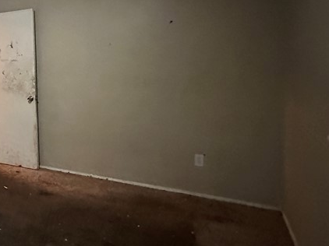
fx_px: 323
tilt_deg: -0.4
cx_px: -23
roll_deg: +3.1
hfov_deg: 43.4
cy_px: 74
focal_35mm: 34
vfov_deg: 41.0
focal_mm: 2.22
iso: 1250
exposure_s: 1/40
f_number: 2.2
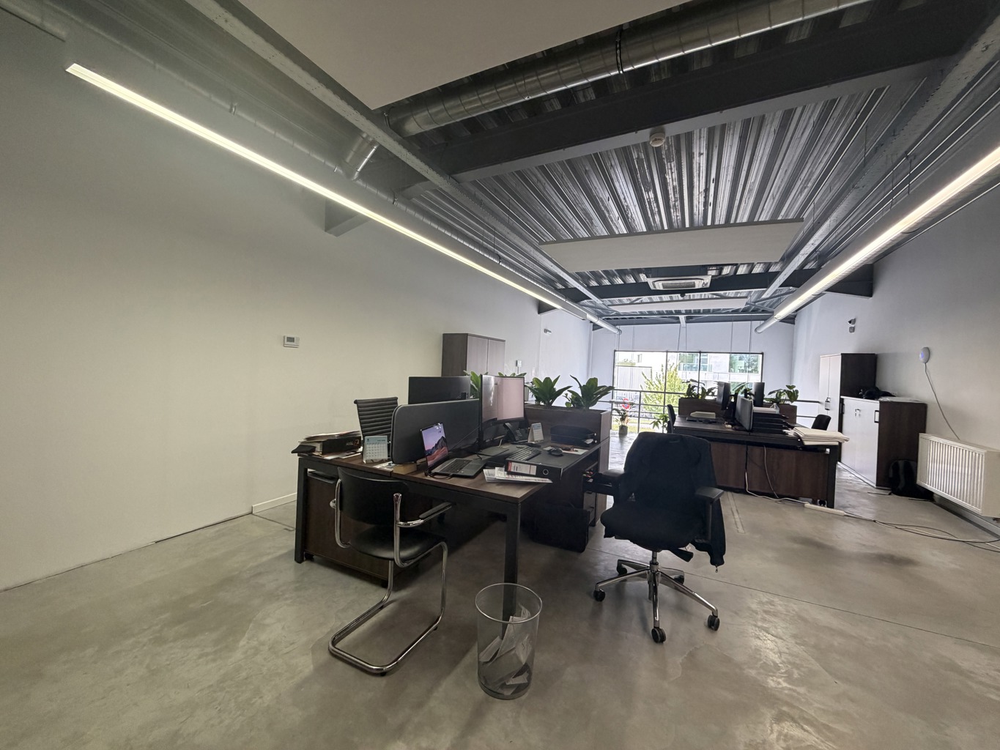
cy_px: 375
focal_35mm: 14
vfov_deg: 85.7
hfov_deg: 102.1
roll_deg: -2.0
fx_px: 404
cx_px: 500
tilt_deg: -2.3
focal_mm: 2.22
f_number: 2.2
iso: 250
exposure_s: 1/100
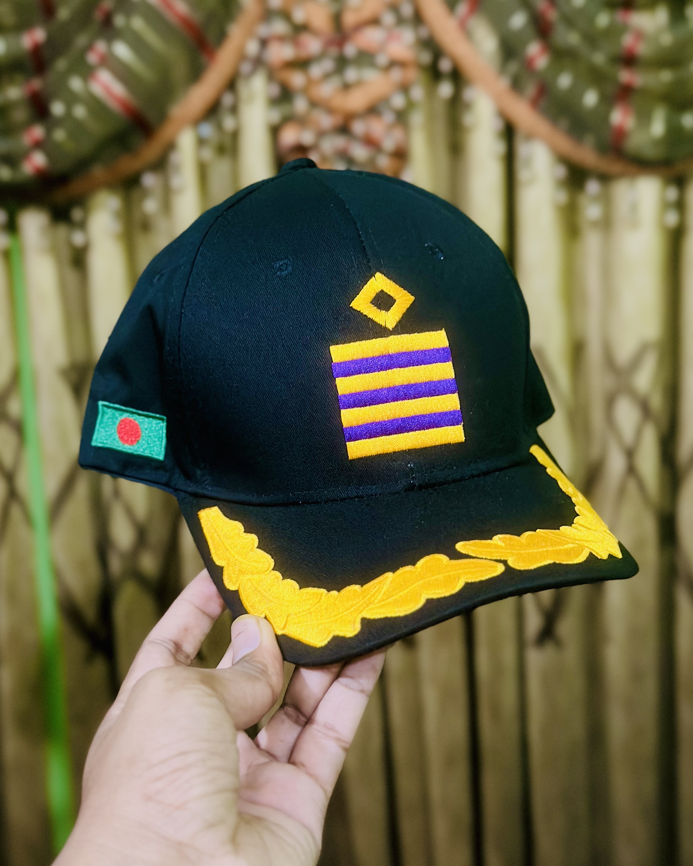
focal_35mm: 51
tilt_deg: -4.6
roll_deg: +2.4
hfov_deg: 29.7
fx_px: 1308
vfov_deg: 36.7
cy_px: 433
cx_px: 345
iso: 500
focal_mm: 6.86
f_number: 1.78
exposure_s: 1/40
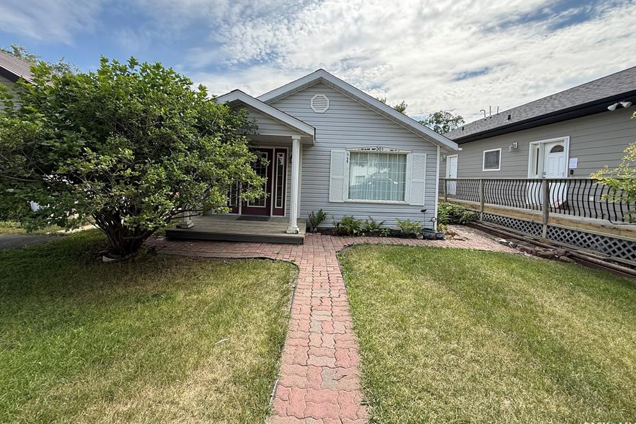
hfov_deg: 100.4
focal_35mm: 15
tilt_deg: -0.5
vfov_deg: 77.0
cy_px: 185
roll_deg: -2.1
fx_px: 265
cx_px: 319
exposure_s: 1/658
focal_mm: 2.22
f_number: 2.2
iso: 50
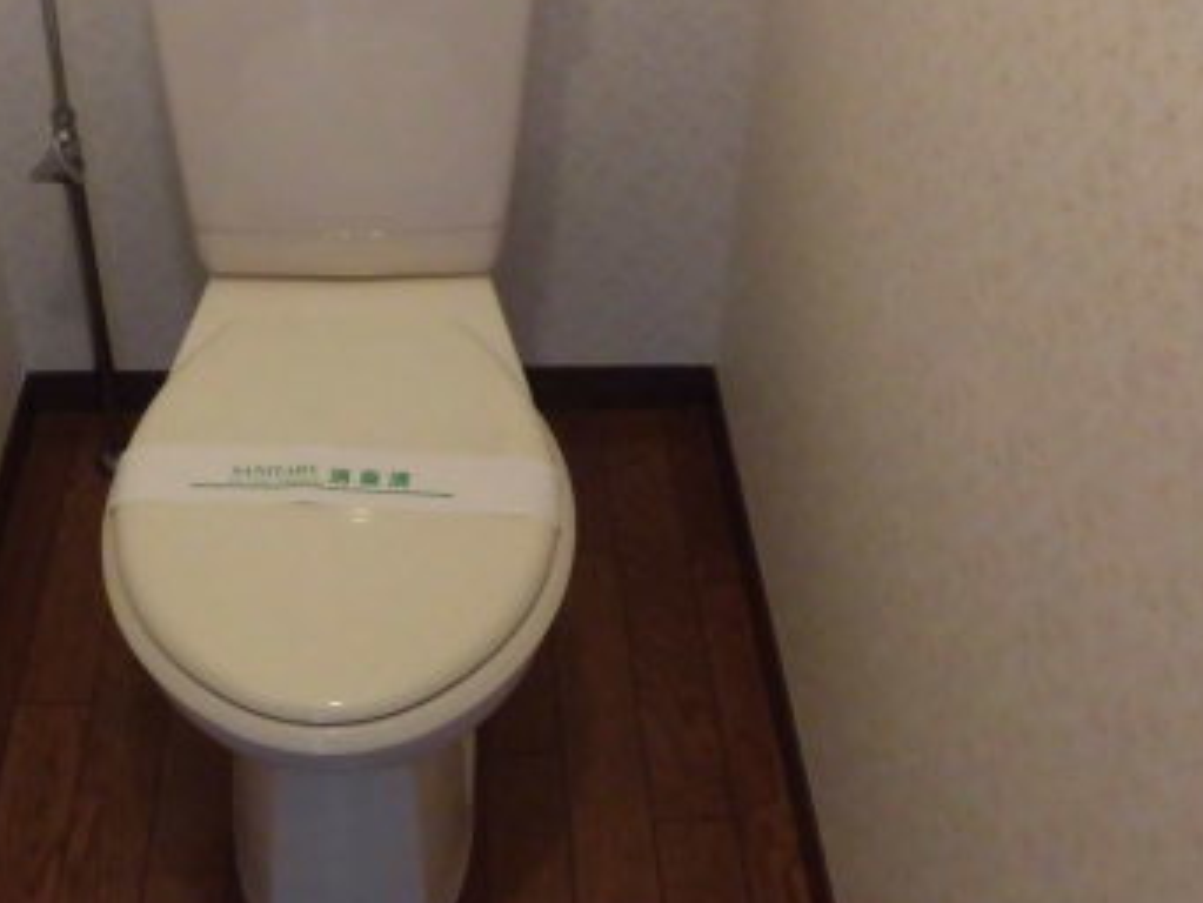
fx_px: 1564
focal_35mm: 45
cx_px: 374
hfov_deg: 41.4
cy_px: 268
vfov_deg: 31.8
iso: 400
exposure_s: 1/30
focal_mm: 4.3
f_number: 3.1
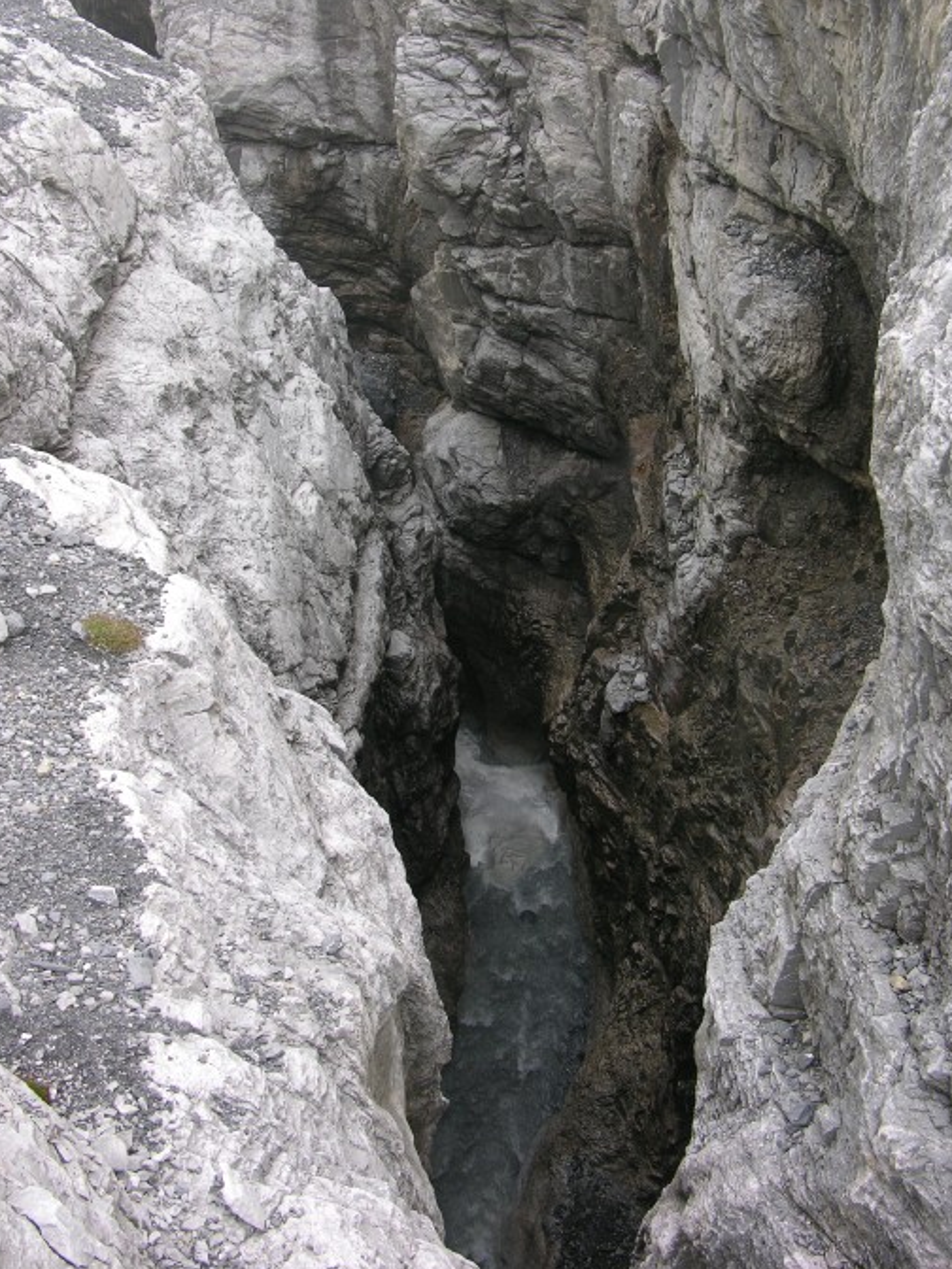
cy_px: 559
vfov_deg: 46.7
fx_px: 1467
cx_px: 504
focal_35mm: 40
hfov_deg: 35.9
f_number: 3.2
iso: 50
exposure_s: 1/55.7
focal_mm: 8.9
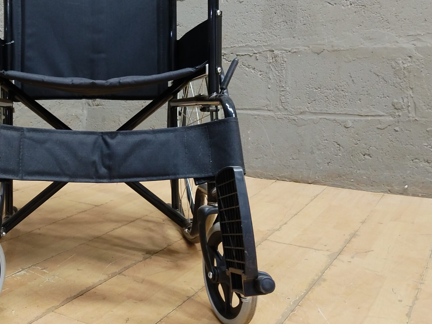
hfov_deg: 42.3
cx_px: 100
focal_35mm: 43
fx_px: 537
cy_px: 100
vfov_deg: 33.2
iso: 565
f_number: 1.8
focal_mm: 4.25
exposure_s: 1/14.3
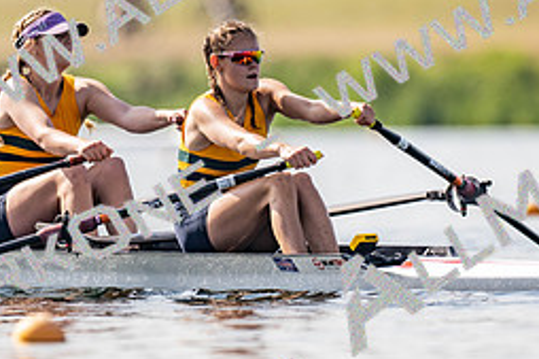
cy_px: 154
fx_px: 20528
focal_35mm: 1372
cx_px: 159
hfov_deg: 1.5
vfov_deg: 1.0
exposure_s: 1/2500
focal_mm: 600
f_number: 5
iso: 200
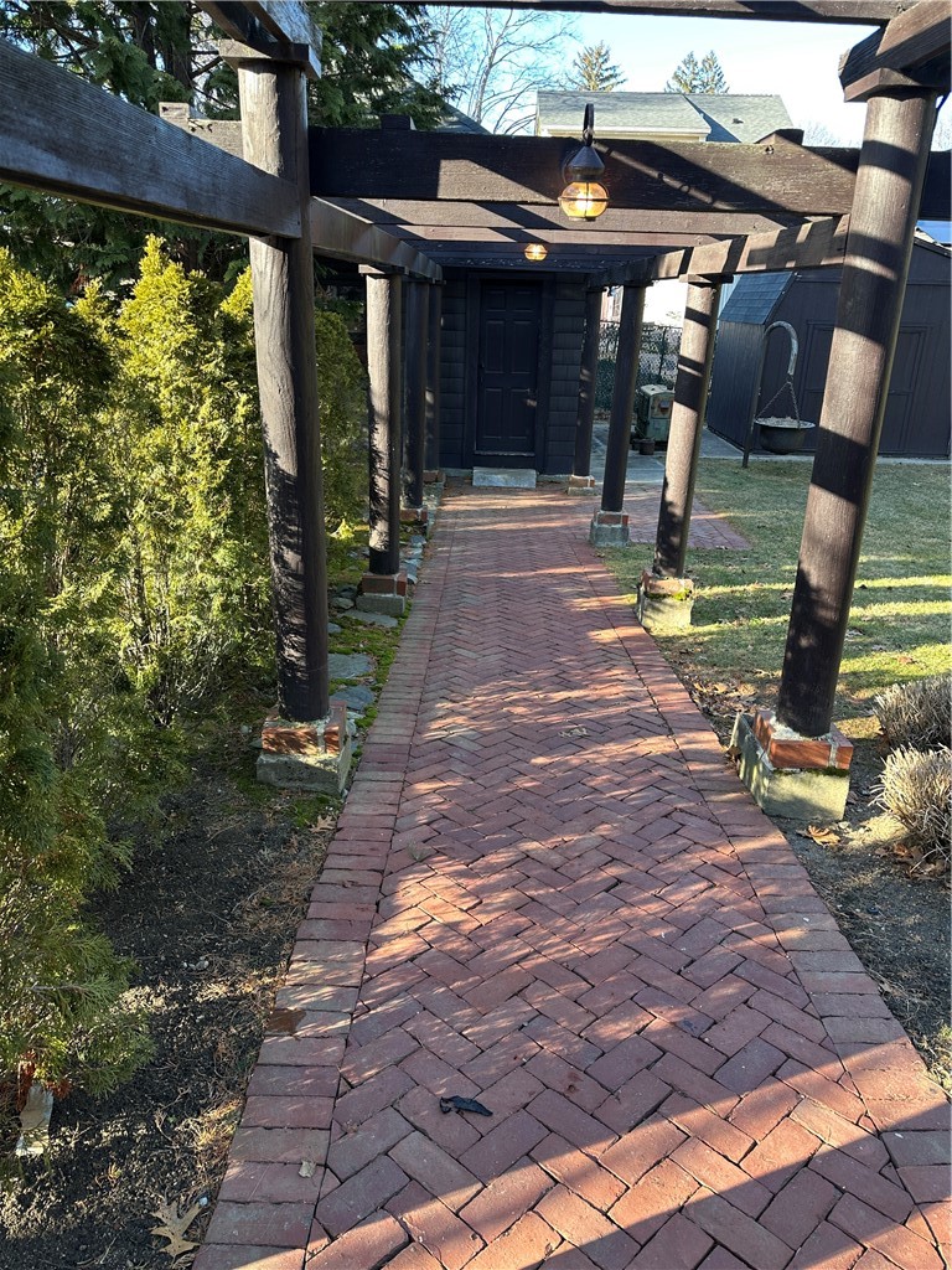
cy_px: 635
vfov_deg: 71.6
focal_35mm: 24
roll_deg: -0.3
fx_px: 880
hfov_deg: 56.8
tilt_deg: -19.4
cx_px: 476
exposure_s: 1/185
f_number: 1.78
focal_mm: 6.86
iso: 64
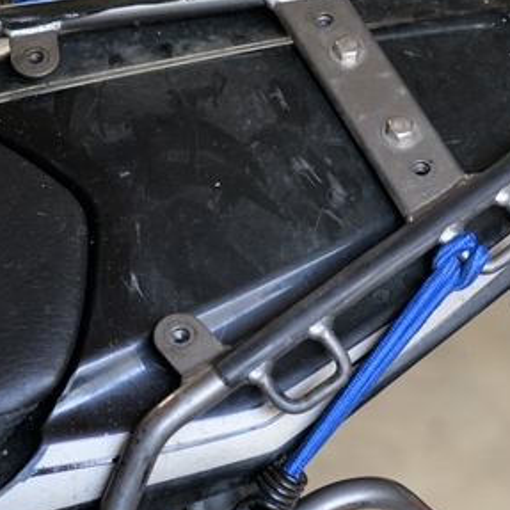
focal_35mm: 116
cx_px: 222
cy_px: 179
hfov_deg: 15.0
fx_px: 1934
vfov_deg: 15.0
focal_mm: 49
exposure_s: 1/60
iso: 640
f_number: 4
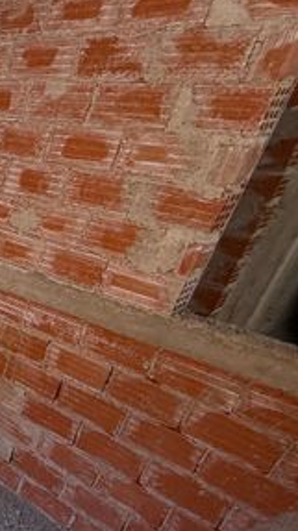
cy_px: 315
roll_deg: +2.1
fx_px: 479
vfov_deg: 57.7
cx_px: -279
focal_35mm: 34
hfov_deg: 20.1
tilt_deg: -26.9
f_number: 2.2
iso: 100
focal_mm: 2.22
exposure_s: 1/99
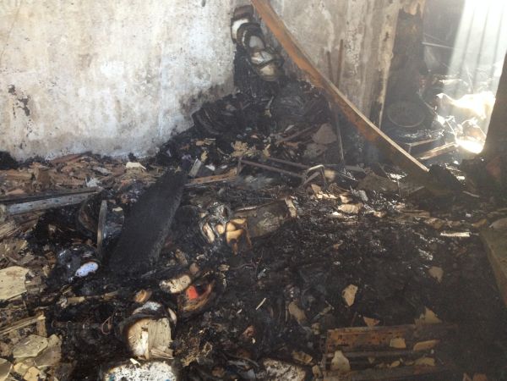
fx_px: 513
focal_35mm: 35
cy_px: 190
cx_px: 254
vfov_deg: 40.7
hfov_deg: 52.6
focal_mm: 4.28
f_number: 2.4
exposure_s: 1/20
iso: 200
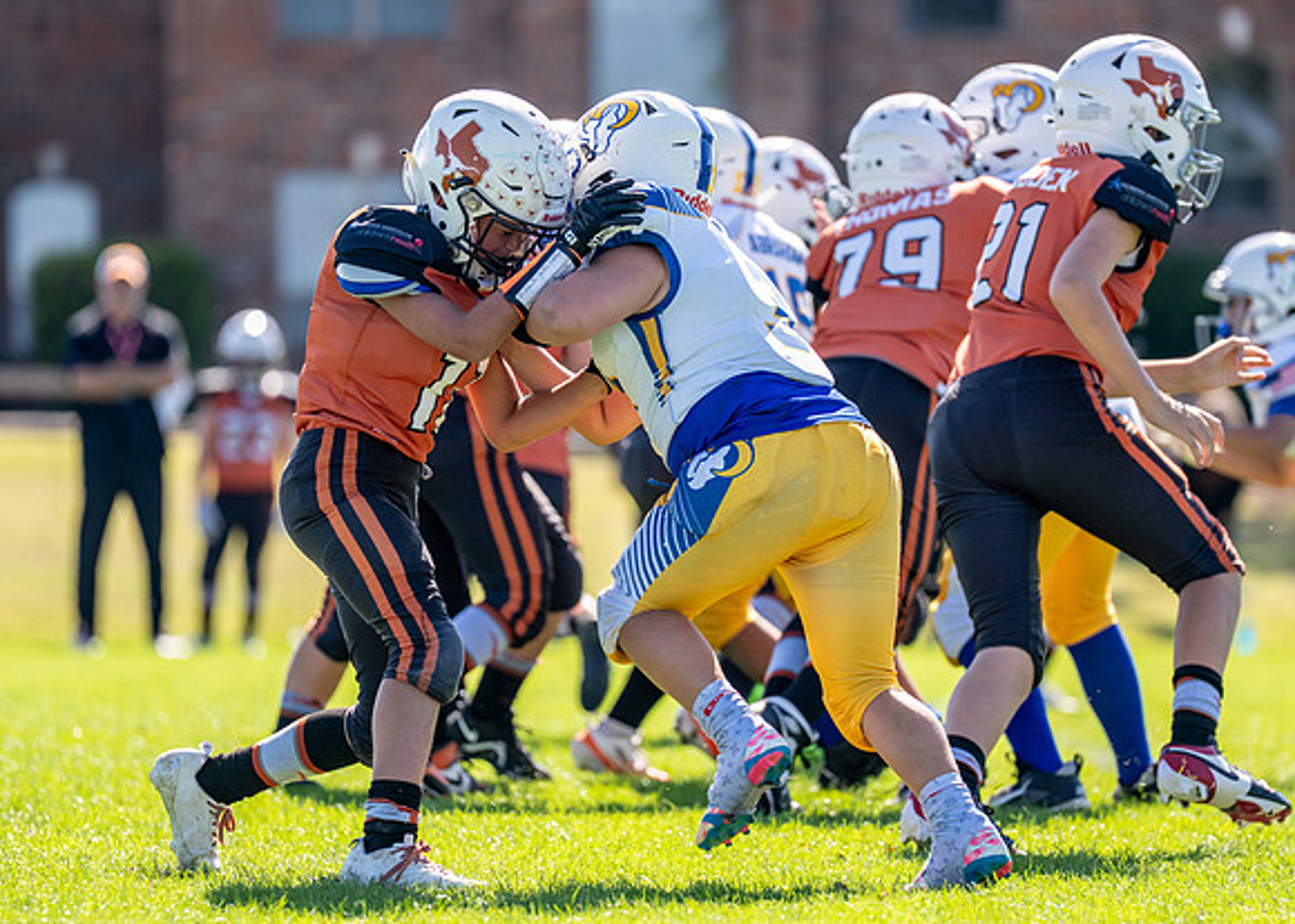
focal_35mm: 298
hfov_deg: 6.8
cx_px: 696
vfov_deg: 4.8
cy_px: 434
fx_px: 10948
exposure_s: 1/3200
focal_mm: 200
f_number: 2.8
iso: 250
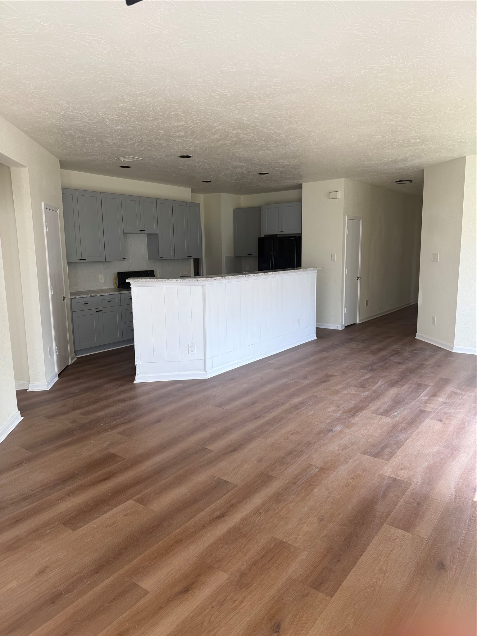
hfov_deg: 56.8
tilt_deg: -8.0
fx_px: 441
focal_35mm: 24
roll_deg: +0.9
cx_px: 238
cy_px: 318
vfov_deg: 71.6
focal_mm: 6.76
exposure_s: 1/121
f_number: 1.78
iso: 64
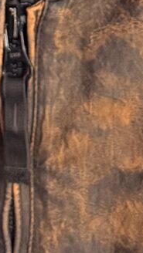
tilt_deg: -2.6
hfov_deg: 6.0
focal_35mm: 204
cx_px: 19
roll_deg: -0.2
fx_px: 1372
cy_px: -342
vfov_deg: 9.5
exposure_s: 1/51
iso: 640
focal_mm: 6.76
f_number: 1.78
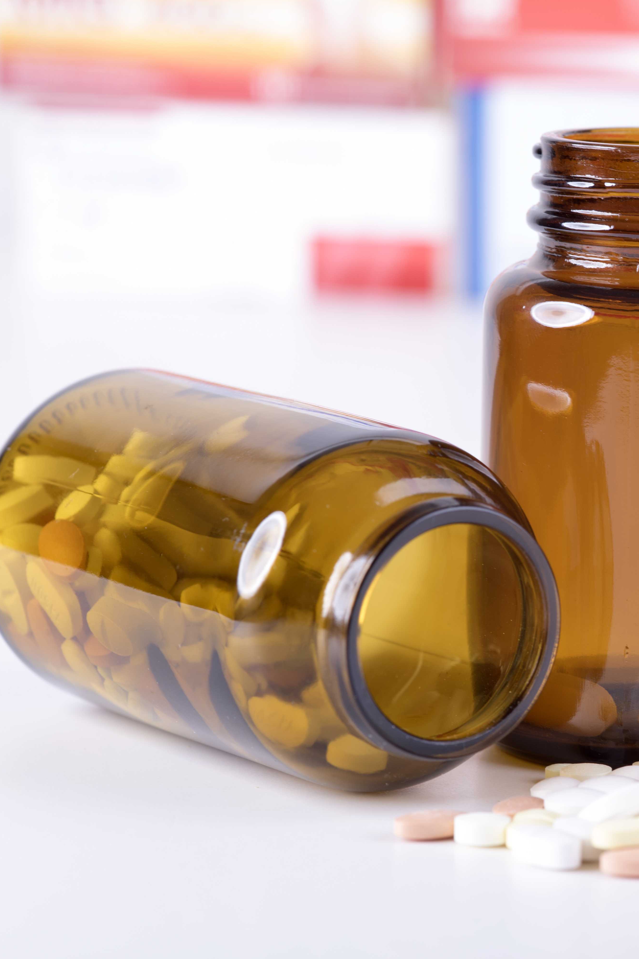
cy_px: 479
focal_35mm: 158
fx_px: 4207
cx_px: 692
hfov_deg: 8.6
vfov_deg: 13.0
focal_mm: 105
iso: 100
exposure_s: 1/125
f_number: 9
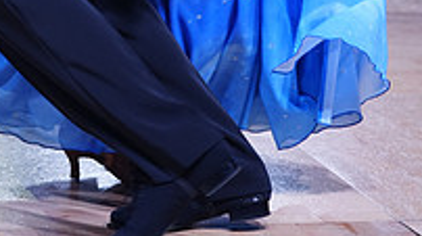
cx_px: 108
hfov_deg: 10.2
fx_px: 2358
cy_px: -357
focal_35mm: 211
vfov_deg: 5.5
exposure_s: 1/500
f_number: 2.8
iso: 640
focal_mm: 70
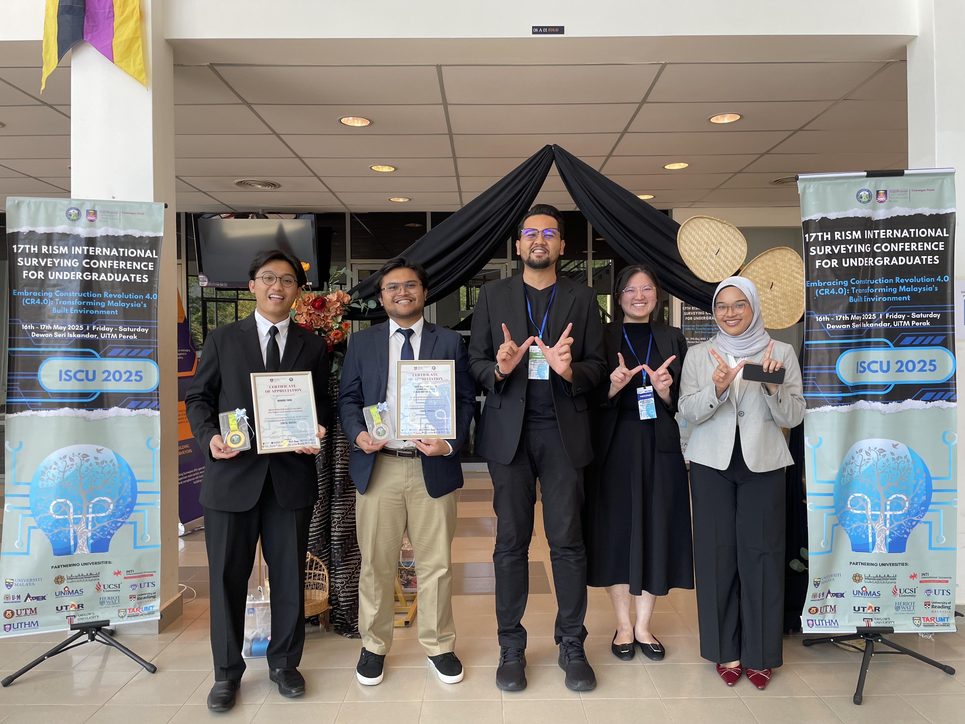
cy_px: 362
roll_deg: +1.0
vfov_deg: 53.1
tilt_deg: -0.2
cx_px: 482
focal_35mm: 26
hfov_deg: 67.3
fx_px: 725
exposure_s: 1/100
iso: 50
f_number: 1.6
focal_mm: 4.2
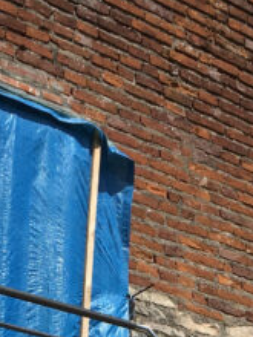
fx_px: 1316
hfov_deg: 10.9
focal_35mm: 135
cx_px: 207
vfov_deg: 13.0
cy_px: 645
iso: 25
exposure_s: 1/2849
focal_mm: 4.15
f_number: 2.2
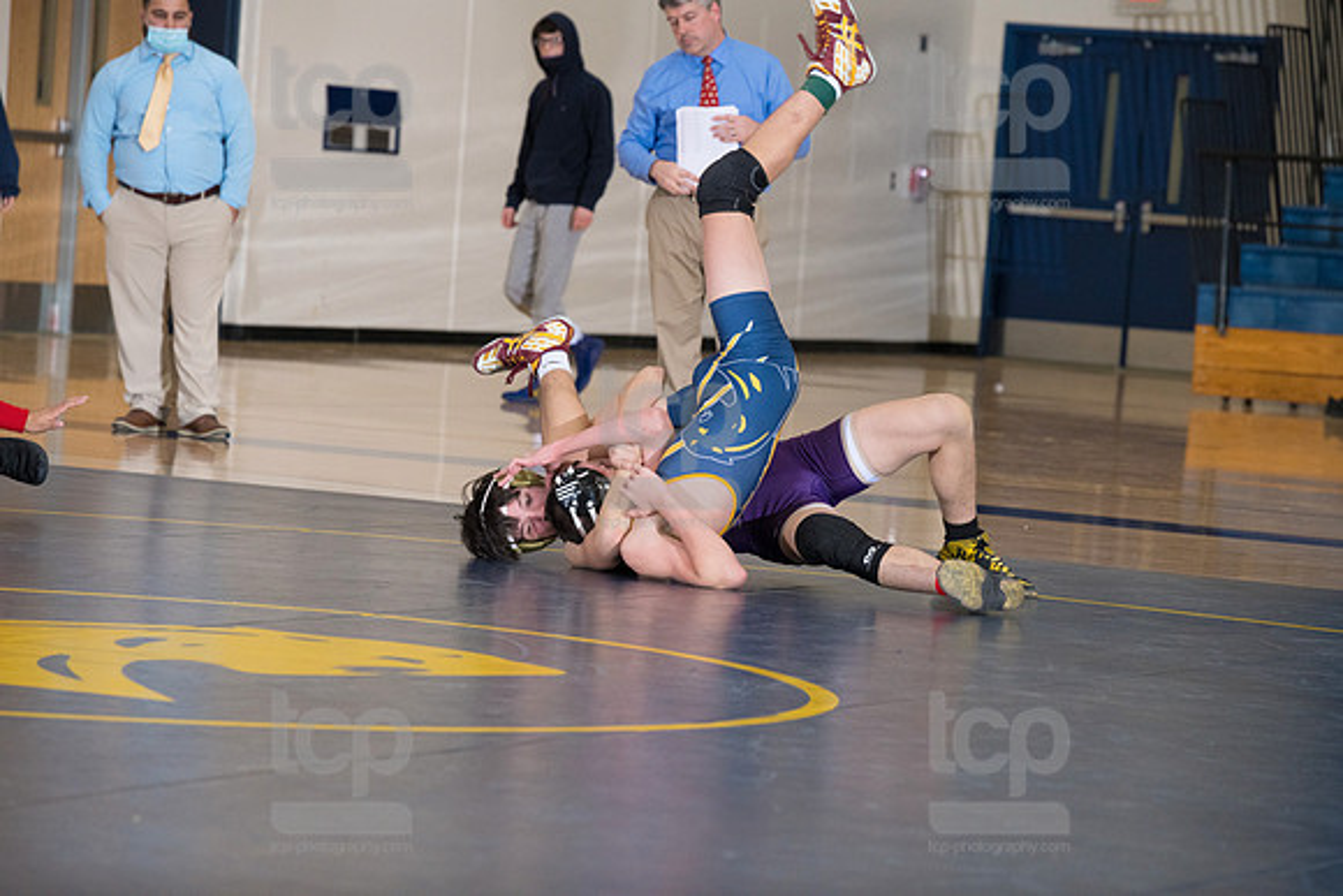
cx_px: 672
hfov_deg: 11.4
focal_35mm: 180
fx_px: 6716
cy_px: 448
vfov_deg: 7.6
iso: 1250
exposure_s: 1/250
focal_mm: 180
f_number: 5.6
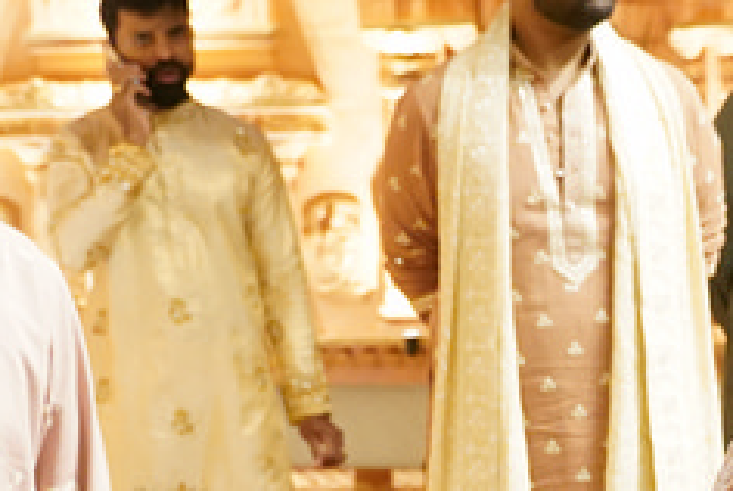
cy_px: 743
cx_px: 691
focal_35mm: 160
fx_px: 3262
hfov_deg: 12.7
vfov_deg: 8.4
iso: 4000
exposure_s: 1/125
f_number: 3.5
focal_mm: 35
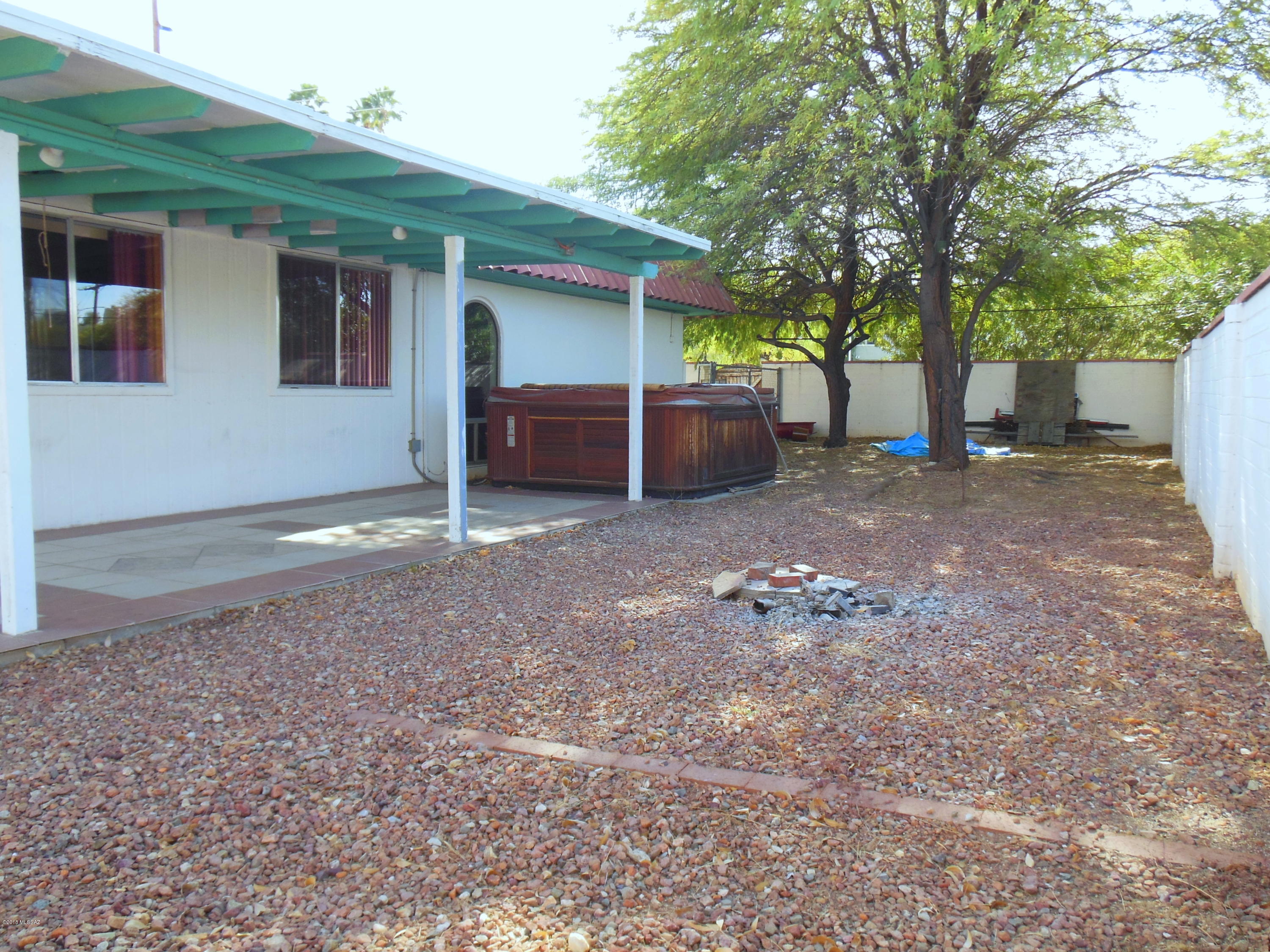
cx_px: 635
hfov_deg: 69.4
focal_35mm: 25
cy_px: 476
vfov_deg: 54.9
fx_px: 917
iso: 125
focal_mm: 4.5
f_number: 3.2
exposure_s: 1/200
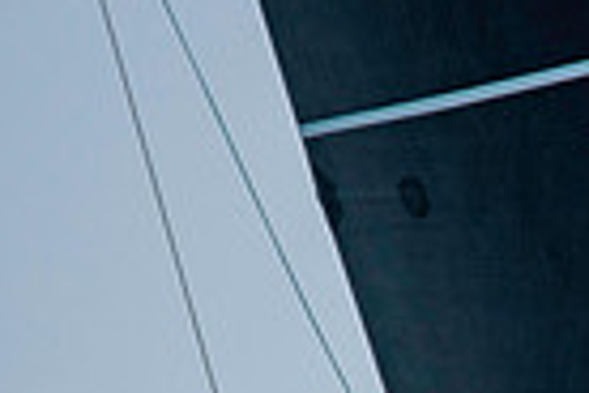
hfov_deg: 1.1
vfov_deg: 0.7
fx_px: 31411
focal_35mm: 1920
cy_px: 805
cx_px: 990
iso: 200
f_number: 4
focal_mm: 300
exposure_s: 1/3200
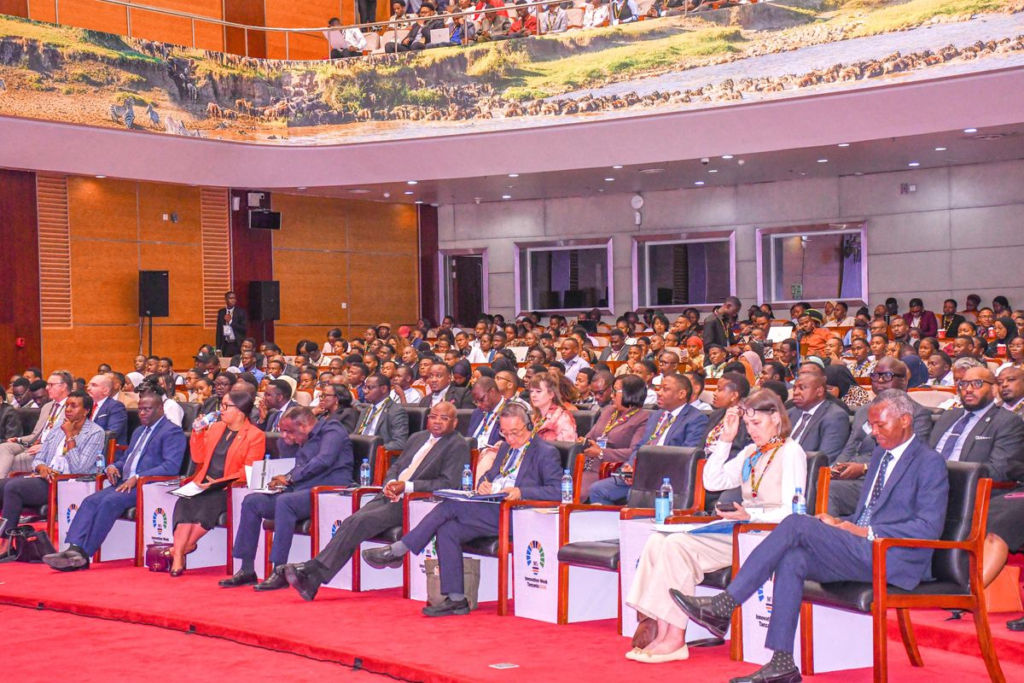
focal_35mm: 72
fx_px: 2048
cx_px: 512
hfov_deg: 28.1
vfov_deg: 18.9
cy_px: 342
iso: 2000
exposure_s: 1/160
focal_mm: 48
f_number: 5.6
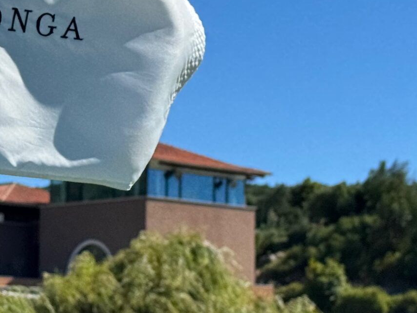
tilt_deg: +8.5
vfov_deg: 10.3
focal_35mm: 144
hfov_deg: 13.7
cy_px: 80
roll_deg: -1.4
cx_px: 164
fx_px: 1735
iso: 64
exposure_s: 1/4310
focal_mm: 6.76
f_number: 1.78
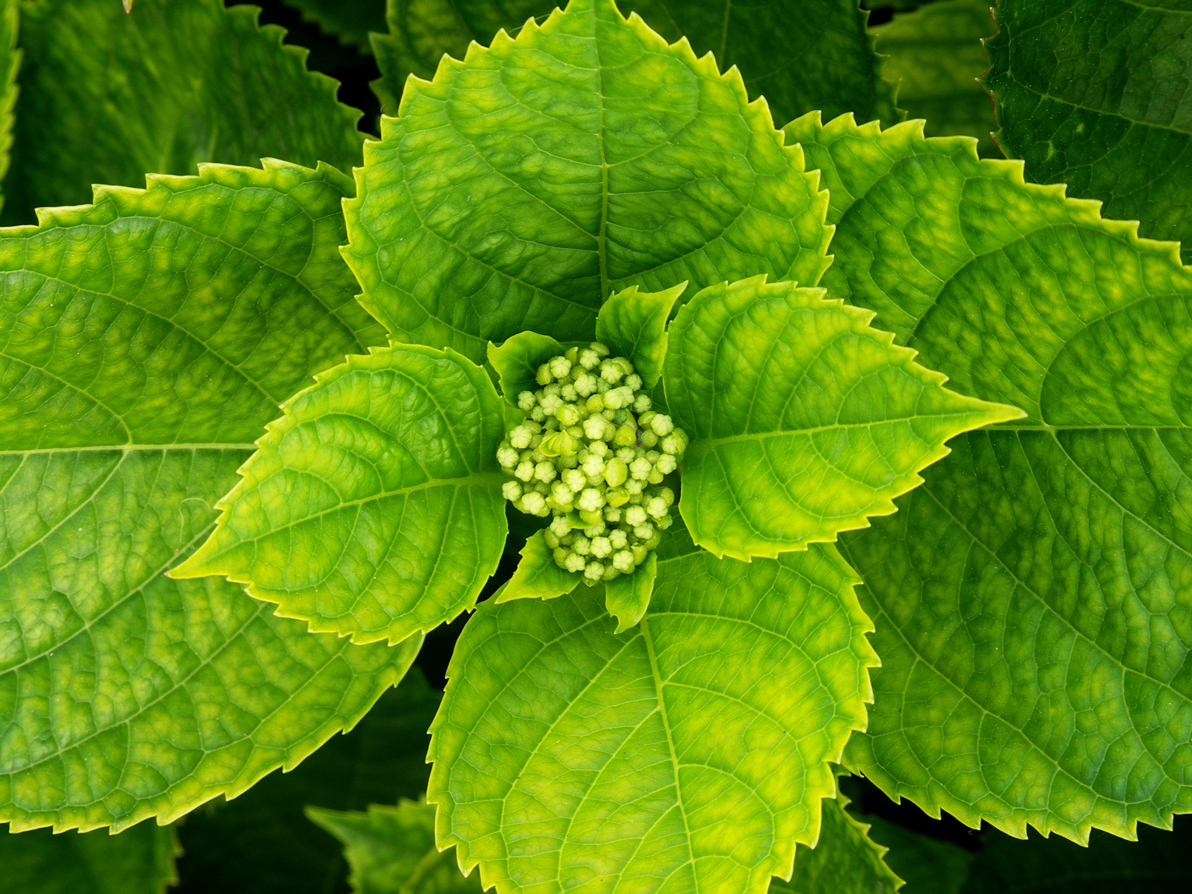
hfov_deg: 13.8
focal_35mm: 143
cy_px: 447
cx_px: 596
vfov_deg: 10.4
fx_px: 4924
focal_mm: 37
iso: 100
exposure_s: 1/50
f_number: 6.3
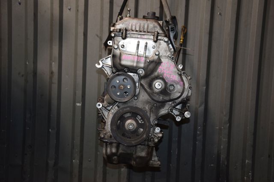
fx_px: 399
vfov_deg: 25.7
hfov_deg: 37.9
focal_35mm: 52
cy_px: 91
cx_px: 137
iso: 800
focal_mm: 35
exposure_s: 1/60
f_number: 5
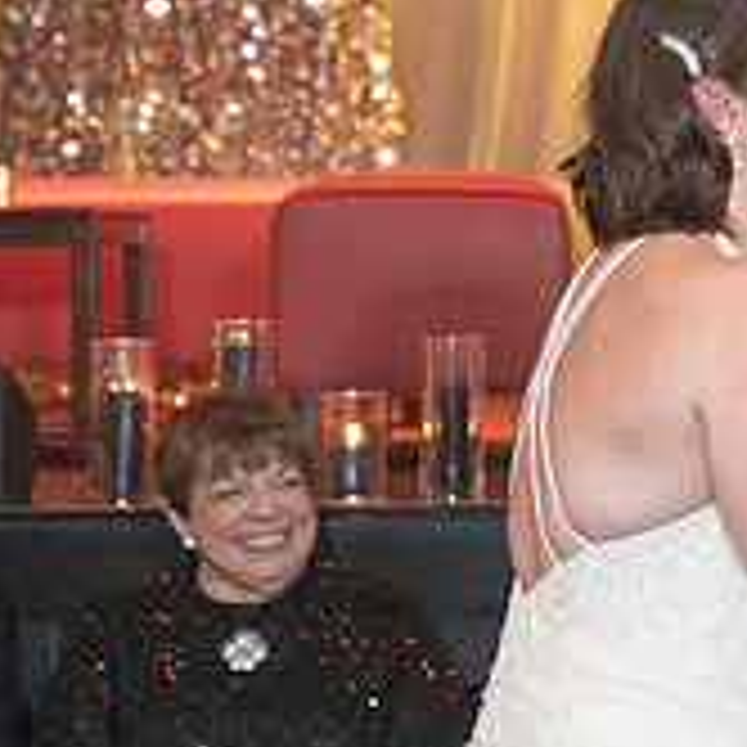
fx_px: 5078
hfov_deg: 8.2
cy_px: 286
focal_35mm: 208
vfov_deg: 8.4
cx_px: 1192
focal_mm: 70
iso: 4000
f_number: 4
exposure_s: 1/125
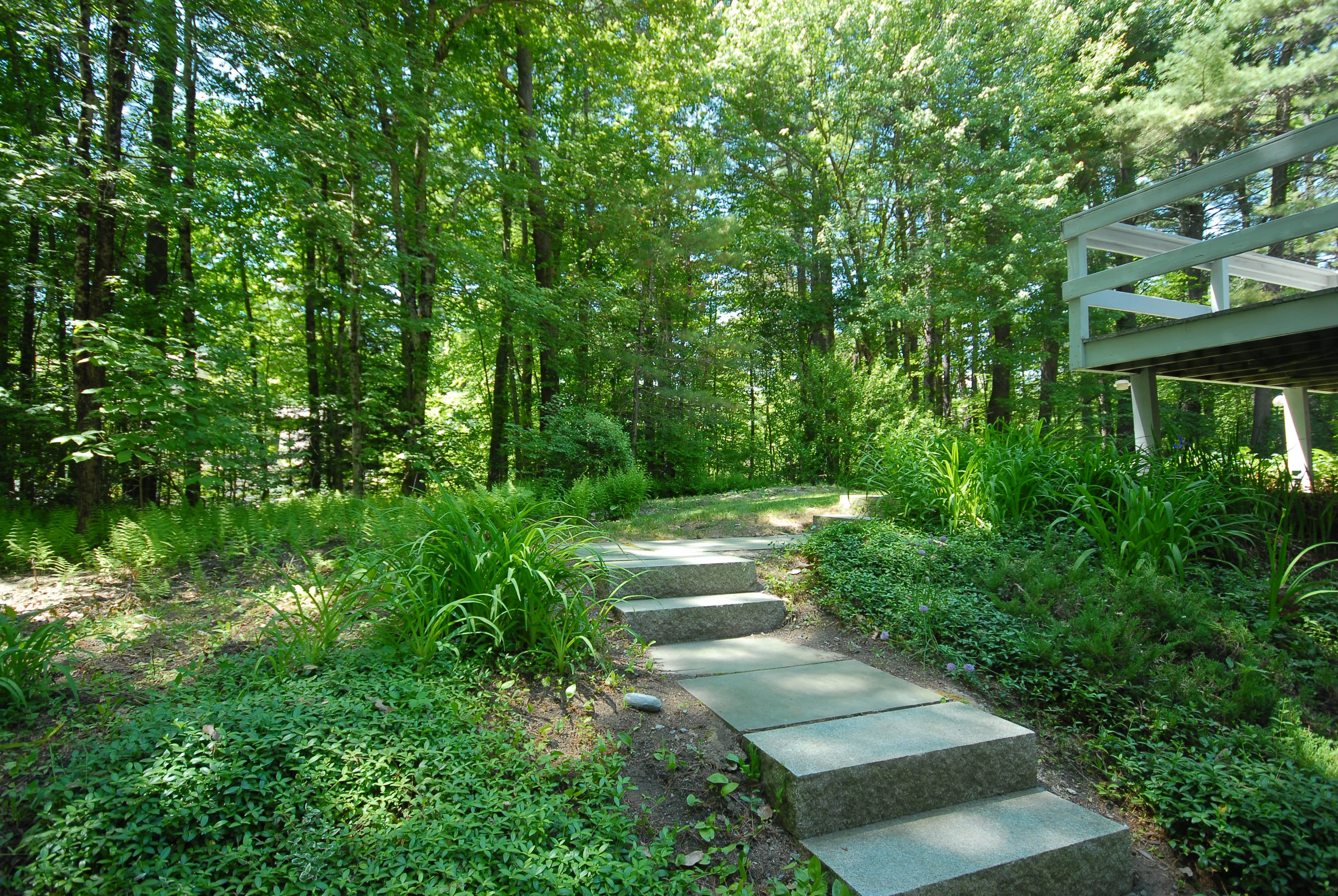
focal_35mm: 18
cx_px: 669
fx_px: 670
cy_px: 448
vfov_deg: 67.5
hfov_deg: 89.9
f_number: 5
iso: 200
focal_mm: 12
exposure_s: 1/60
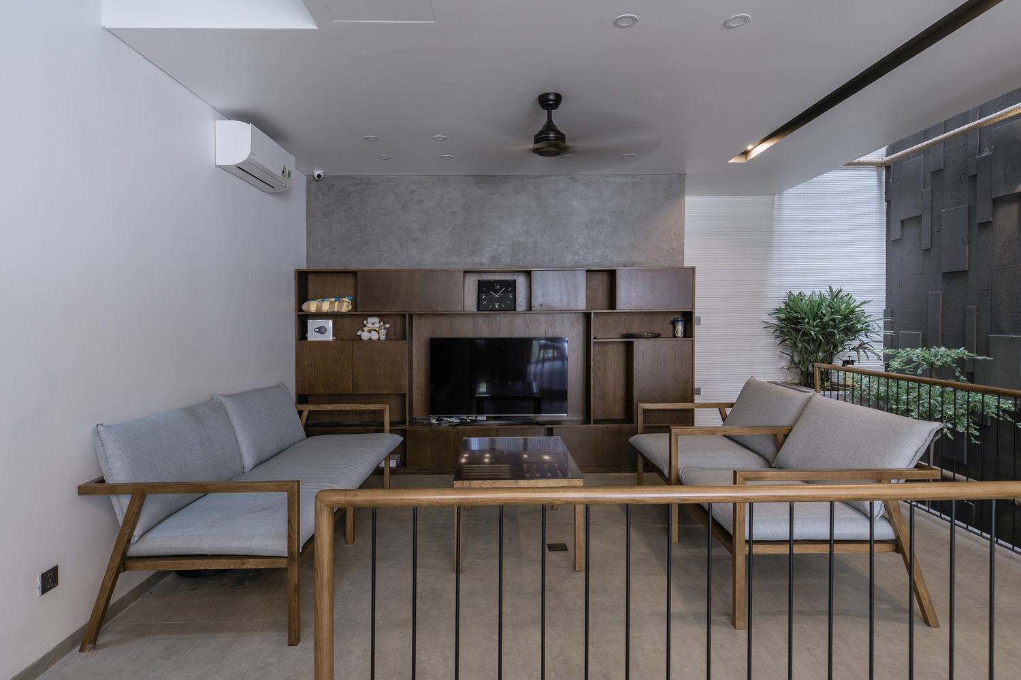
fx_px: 567
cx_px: 510
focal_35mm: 20
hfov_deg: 84.0
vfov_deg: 61.9
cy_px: 340
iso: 100
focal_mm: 20
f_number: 8
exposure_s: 1/1.67
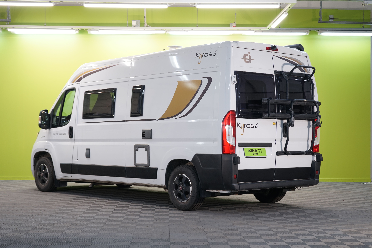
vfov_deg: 21.2
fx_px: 661
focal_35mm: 64
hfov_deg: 31.4
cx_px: 186
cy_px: 124
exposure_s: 1/15
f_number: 5.6
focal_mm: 64
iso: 320
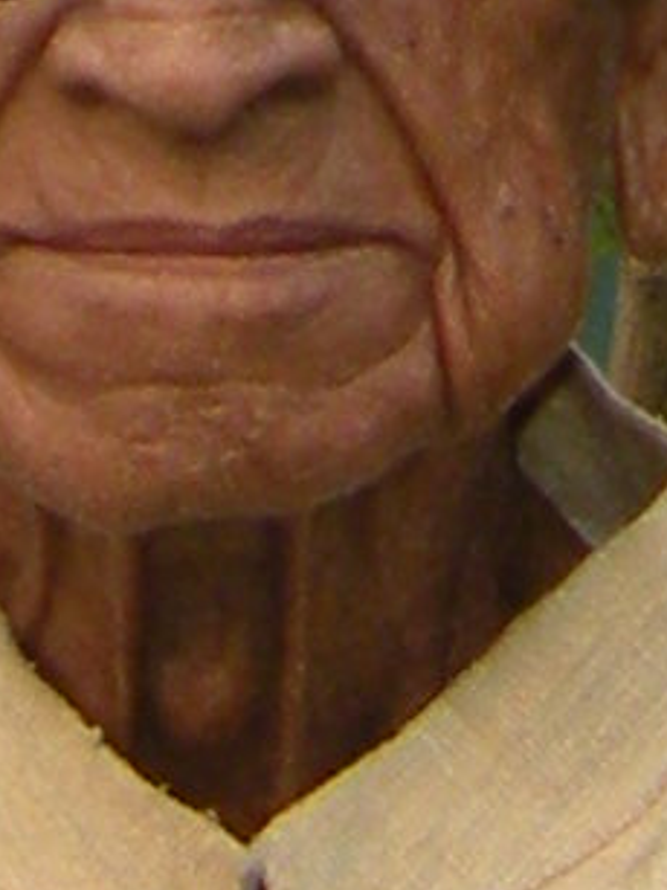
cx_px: 197
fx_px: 2828
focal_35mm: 110
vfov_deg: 17.8
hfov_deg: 13.4
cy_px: 229
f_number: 3.2
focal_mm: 5.8
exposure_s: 1/59.8
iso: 64
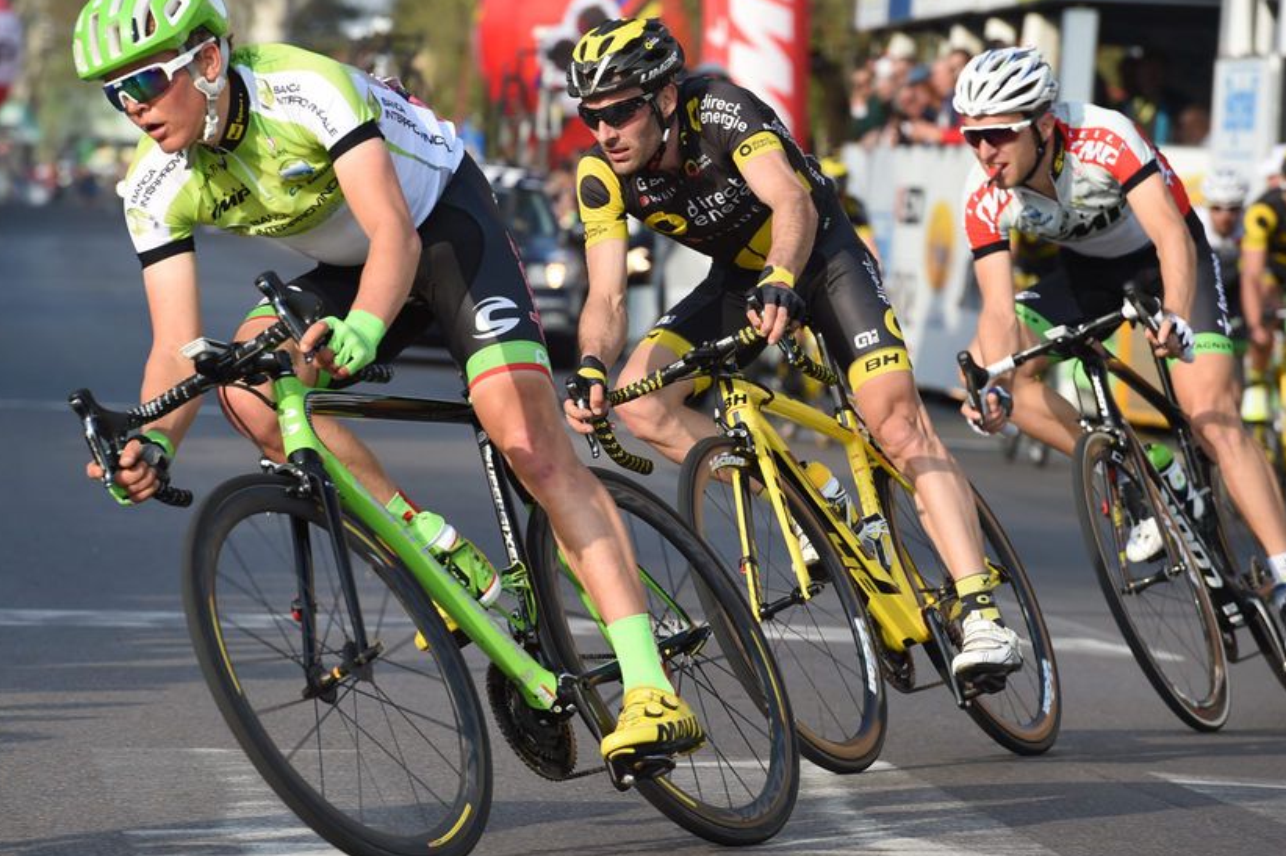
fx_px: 8889
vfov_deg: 5.5
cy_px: 370
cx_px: 540
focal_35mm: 249
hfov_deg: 8.3
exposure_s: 1/1000
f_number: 8
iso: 800
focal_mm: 200
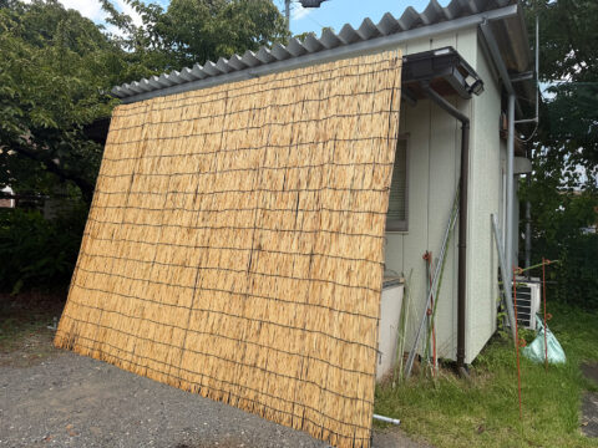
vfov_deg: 56.8
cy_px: 224
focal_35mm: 24
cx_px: 299
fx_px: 415
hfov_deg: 71.6
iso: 80
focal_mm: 6.76
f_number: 1.78
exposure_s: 1/2110
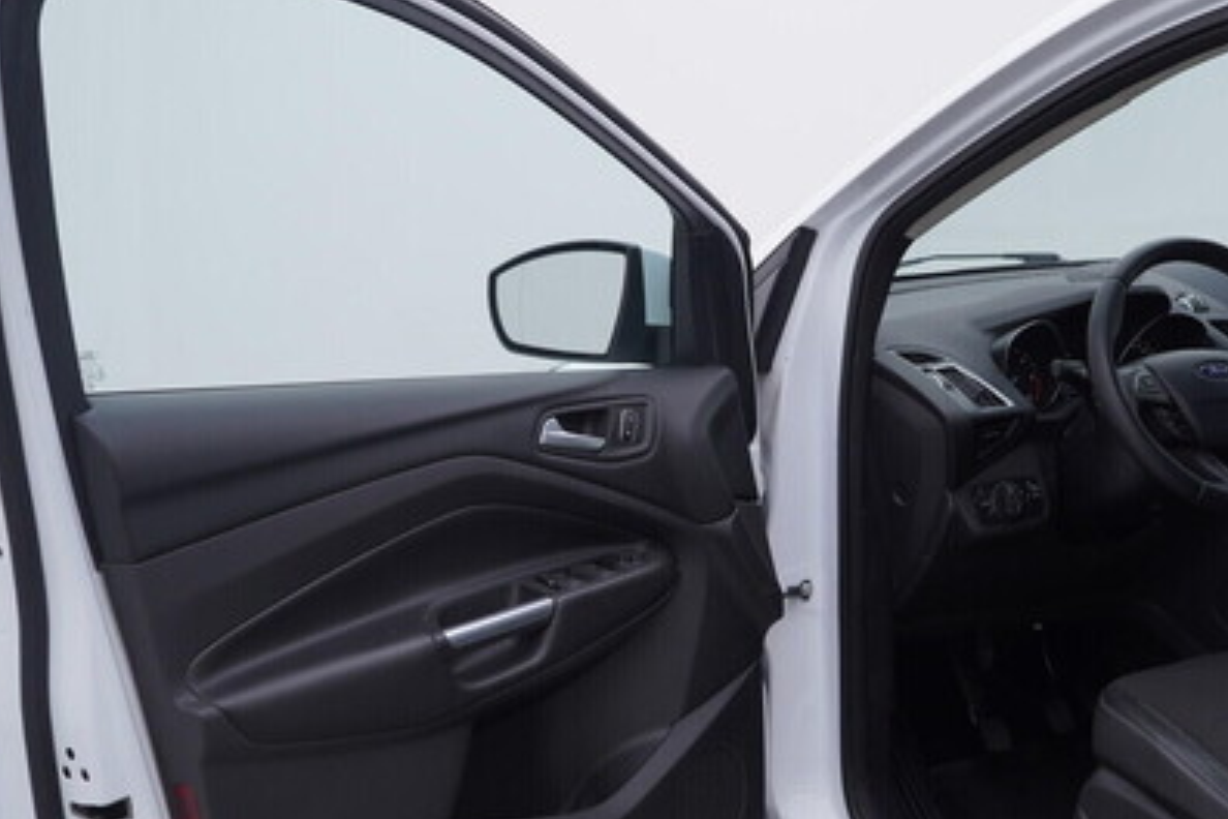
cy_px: 504
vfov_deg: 26.9
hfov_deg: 39.2
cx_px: 803
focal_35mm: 50
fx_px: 1705
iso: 125
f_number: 4
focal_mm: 24
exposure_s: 1/80
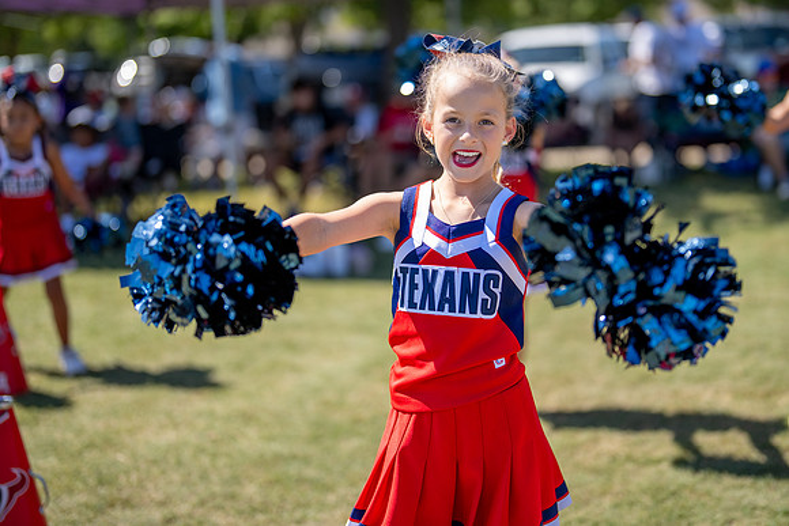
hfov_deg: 32.9
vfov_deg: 22.3
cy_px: 206
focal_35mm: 61
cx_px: 450
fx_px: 1335
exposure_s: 1/6400
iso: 160
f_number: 1.2
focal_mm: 50
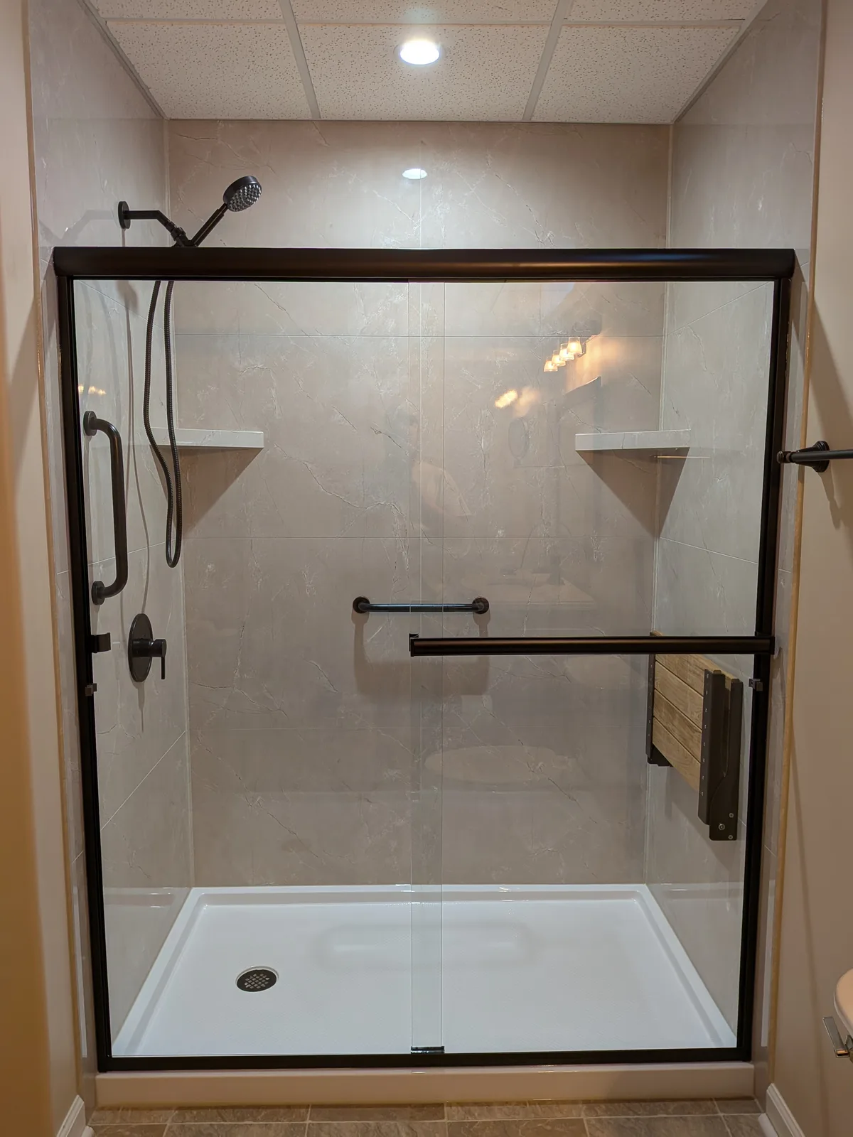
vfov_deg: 71.6
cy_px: 568
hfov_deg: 56.8
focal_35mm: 24
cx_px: 426
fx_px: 789
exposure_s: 1/111
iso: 37
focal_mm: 4.53
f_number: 1.7
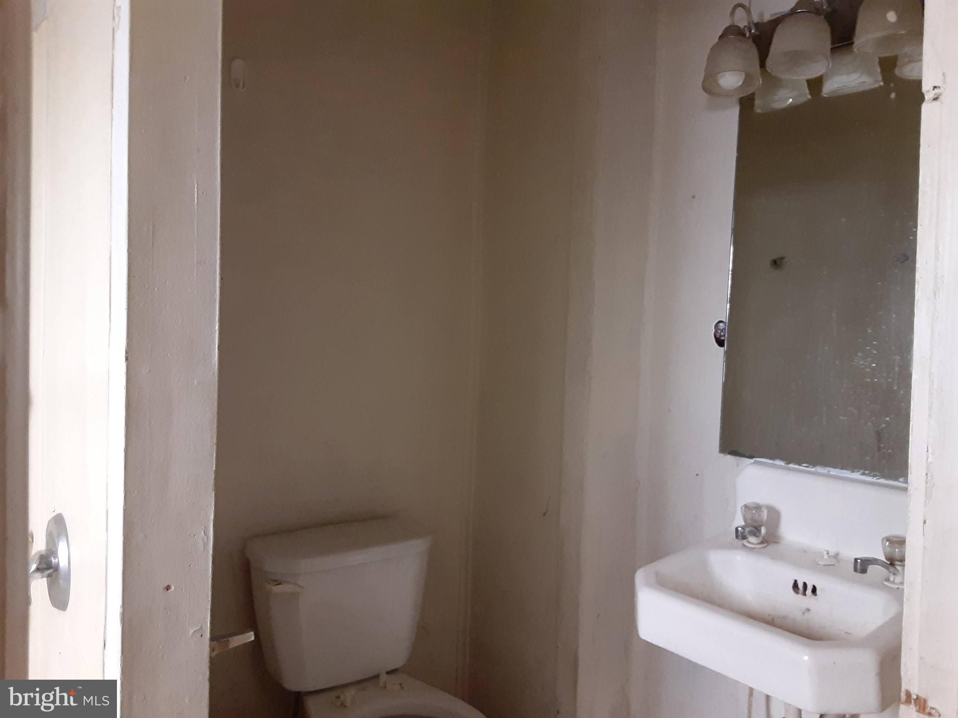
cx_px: 479
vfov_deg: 51.4
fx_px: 747
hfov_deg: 65.3
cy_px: 359
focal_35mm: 27
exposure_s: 1/40
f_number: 1.9
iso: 250
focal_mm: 2.91
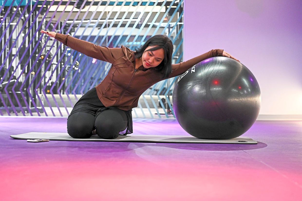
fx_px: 478
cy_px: 100
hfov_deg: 35.1
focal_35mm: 57
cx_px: 151
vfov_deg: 23.7
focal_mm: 57
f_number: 4
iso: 4000
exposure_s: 1/100
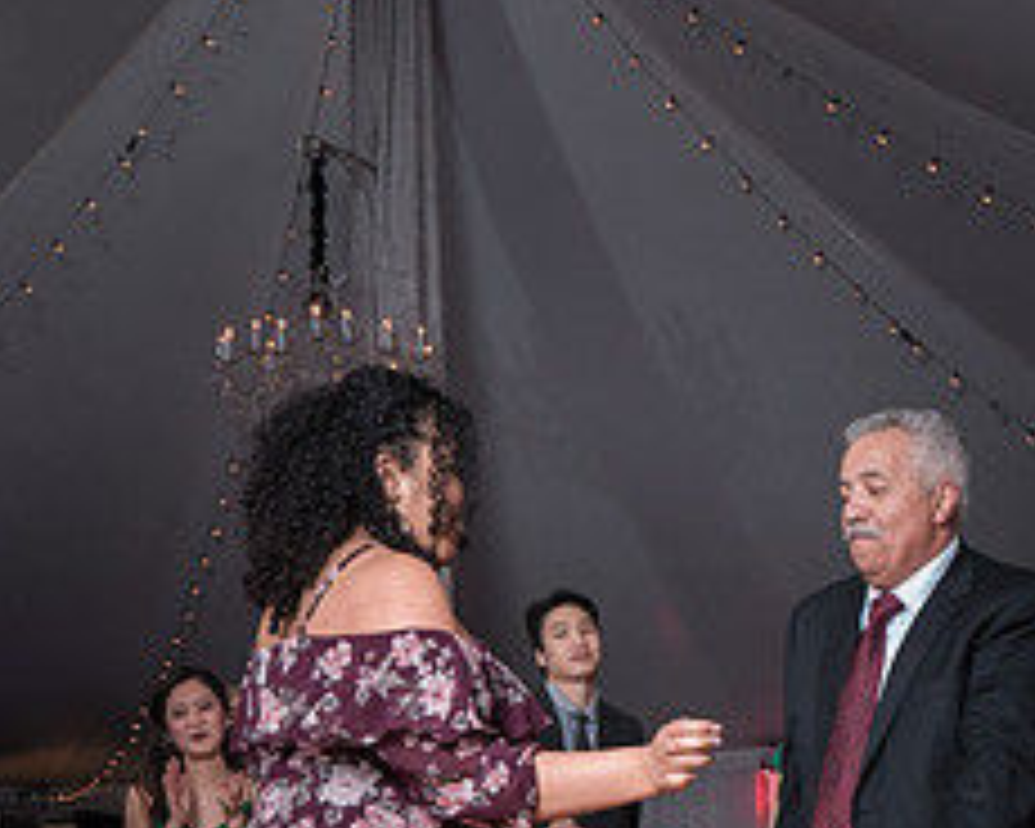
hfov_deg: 27.5
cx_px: 489
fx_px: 2114
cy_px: 795
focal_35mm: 69
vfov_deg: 21.5
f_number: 5.6
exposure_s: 1/100
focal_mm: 26
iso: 2000
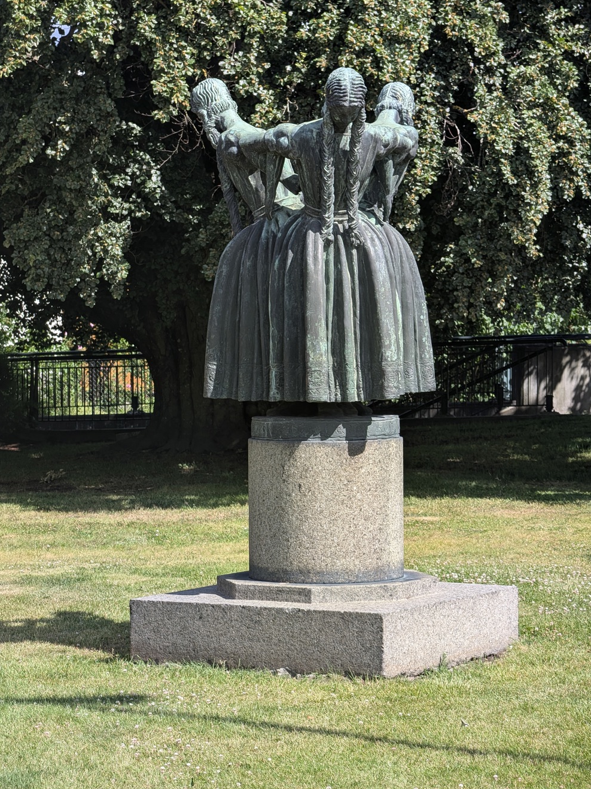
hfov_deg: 13.3
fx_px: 2528
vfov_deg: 17.7
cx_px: 298
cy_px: 392
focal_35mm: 111
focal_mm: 17.91
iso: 42
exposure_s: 1/534
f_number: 2.8
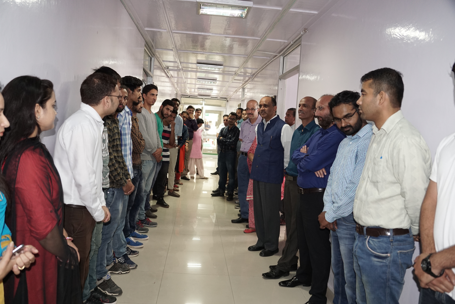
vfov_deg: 47.9
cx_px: 228
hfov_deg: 67.4
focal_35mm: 27
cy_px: 152
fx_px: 341
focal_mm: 18
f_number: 3.5
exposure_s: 1/60
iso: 800
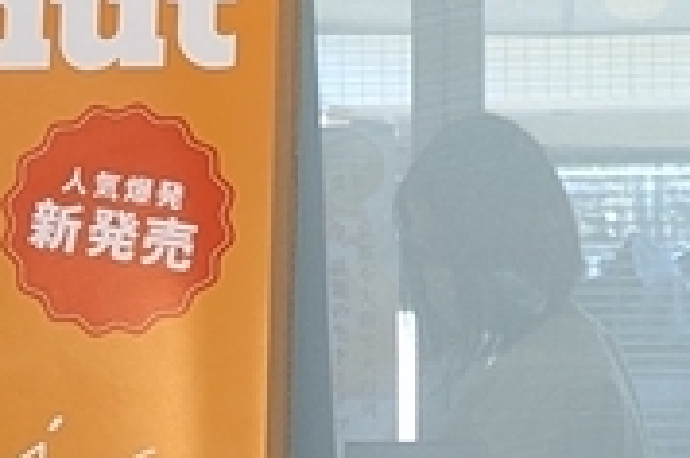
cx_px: 194
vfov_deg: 8.1
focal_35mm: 169
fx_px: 3233
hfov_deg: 12.2
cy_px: 326
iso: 103
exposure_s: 1/50
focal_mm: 6.81
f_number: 1.85
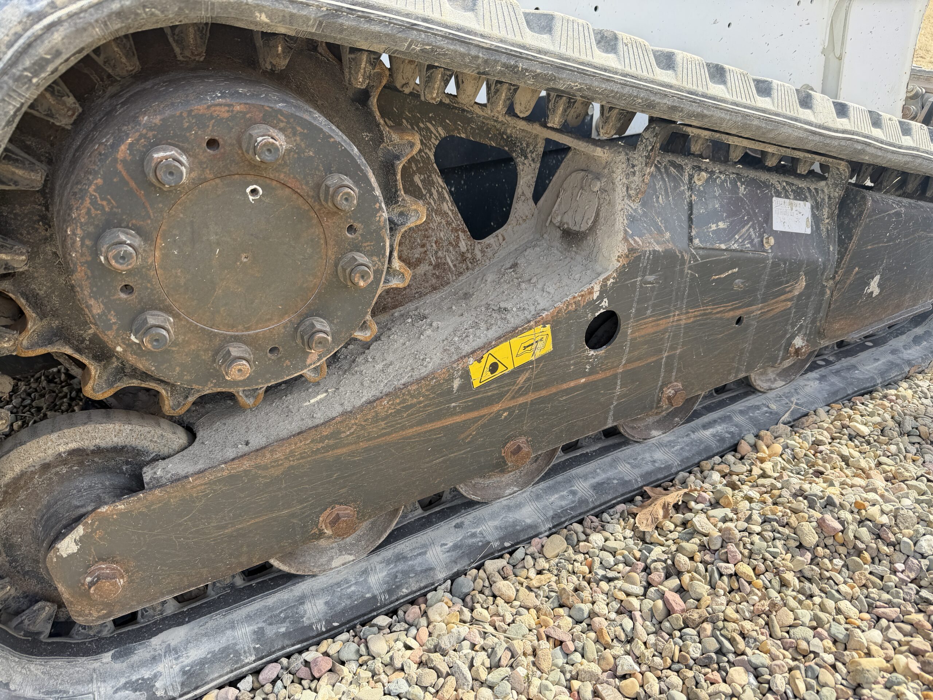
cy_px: 350
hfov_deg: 71.6
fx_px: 647
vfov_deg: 56.8
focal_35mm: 24
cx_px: 466
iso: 80
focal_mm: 6.76
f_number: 1.78
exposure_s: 1/416
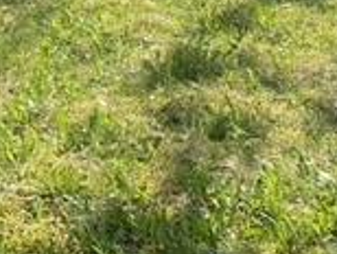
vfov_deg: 12.1
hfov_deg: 15.8
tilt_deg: +1.1
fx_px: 1053
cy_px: -261
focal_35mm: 108
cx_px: -247
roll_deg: -1.5
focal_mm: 4.25
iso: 32
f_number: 1.8
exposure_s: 1/1258
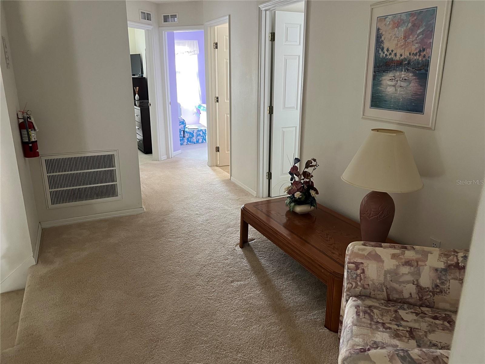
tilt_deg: -16.0
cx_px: 242
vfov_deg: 53.1
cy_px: 182
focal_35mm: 26
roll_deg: -0.1
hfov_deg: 67.3
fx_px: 364
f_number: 1.5
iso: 250
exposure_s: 1/60
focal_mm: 5.7
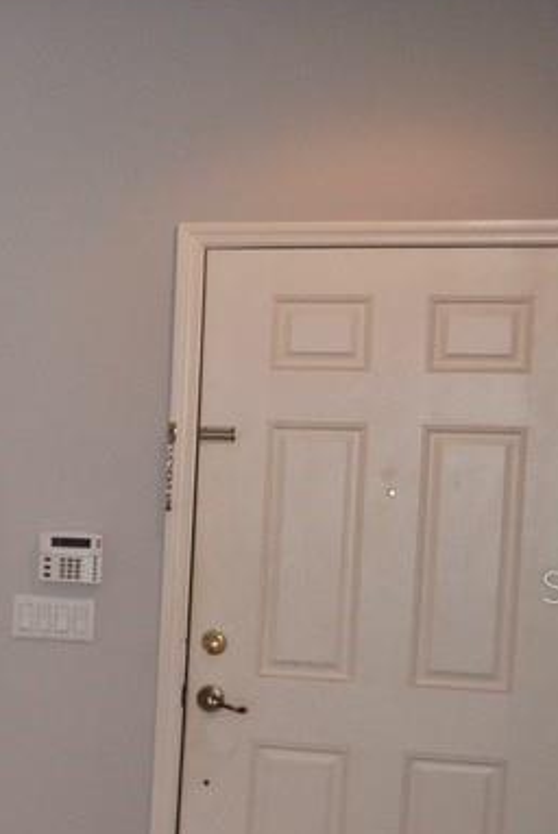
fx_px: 2089
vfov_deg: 22.5
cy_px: 586
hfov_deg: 12.8
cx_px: -647
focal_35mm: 90
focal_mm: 18
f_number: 3.5
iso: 250
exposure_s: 1/125
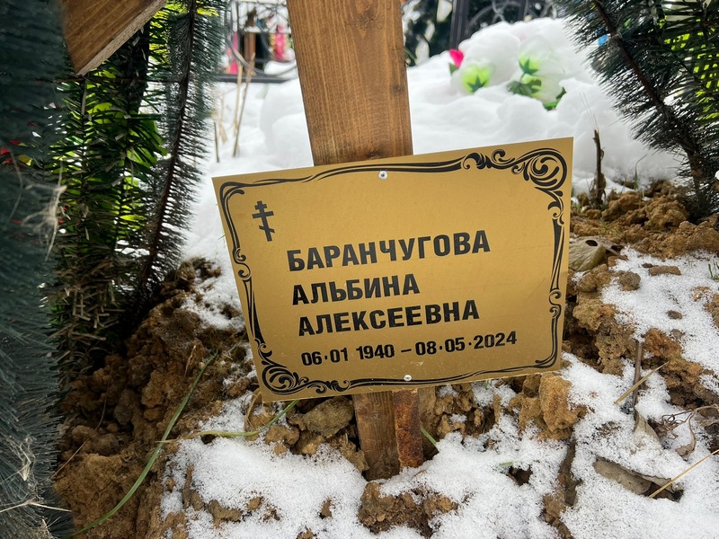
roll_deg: -2.1
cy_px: 270
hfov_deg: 67.3
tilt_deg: -18.2
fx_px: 540
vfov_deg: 53.1
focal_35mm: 26
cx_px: 360
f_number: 1.5
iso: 50
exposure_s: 1/121
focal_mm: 5.7
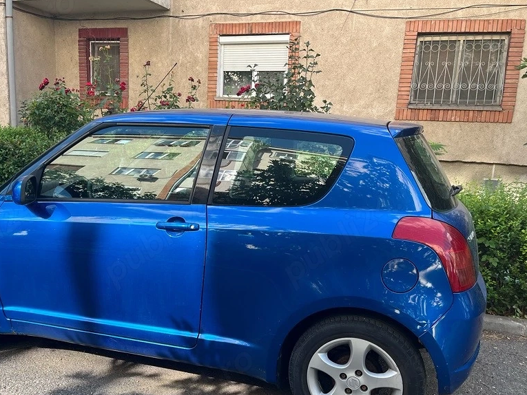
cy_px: 233
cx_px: 225
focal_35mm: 34
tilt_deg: -12.8
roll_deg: -2.2
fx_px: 518
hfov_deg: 53.7
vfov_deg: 41.7
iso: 50
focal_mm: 5.1
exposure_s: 1/387
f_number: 1.6
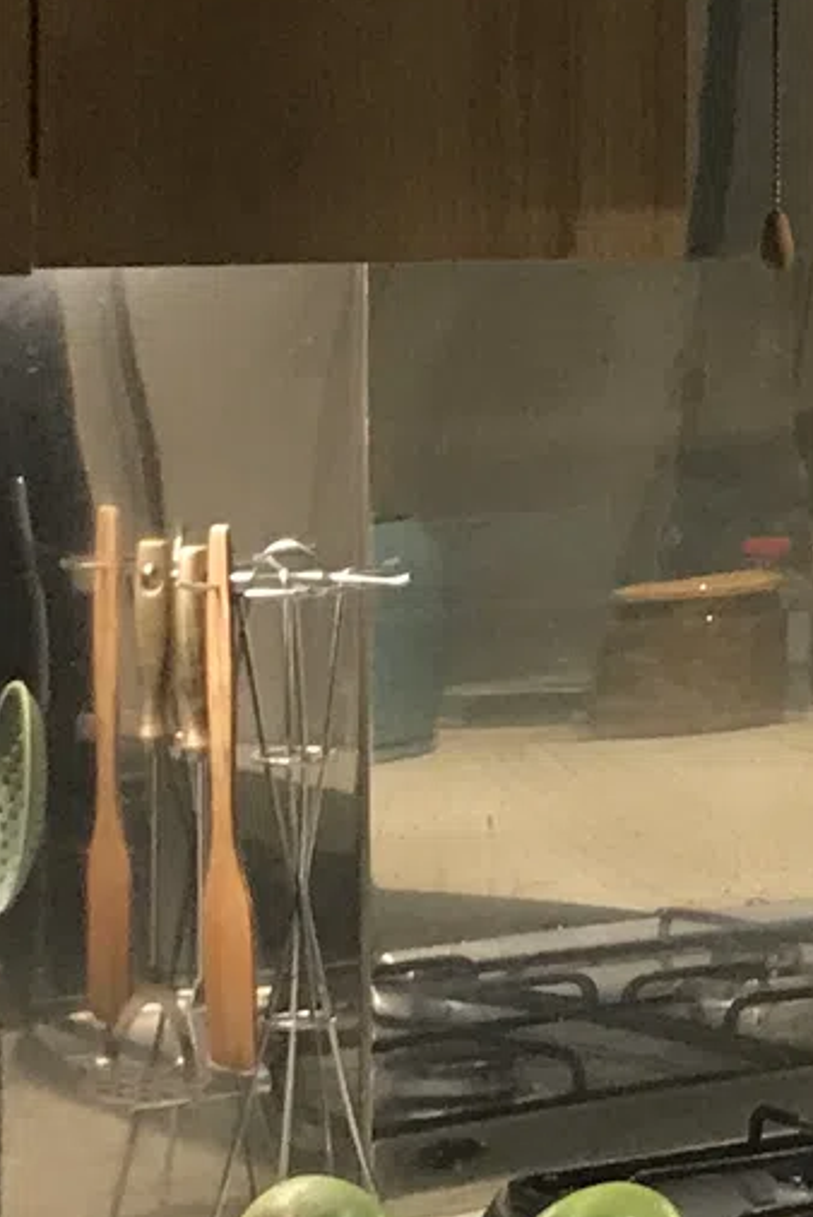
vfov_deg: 14.8
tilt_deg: -1.6
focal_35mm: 138
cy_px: 243
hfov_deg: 8.6
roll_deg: -0.7
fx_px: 4668
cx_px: 2232
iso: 40
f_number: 1.8
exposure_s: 1/20
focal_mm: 3.99
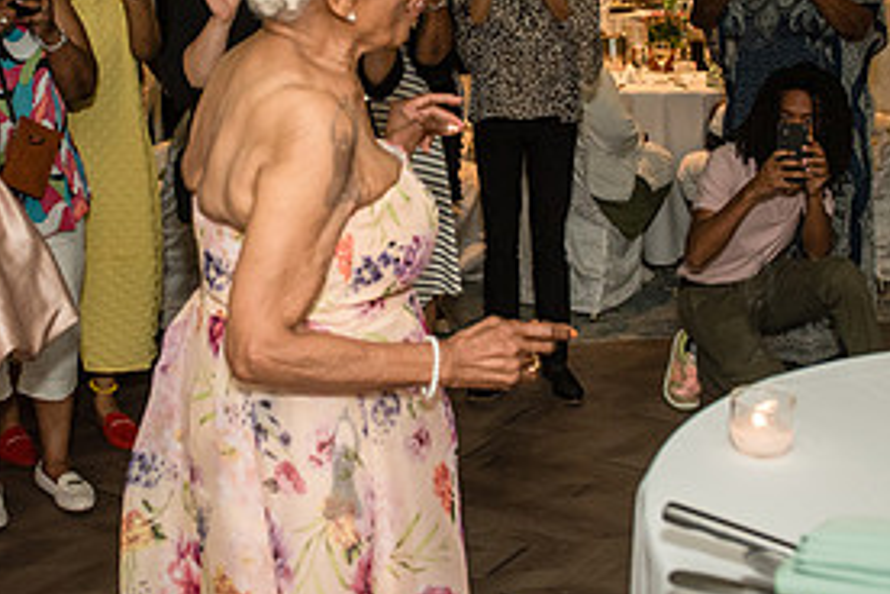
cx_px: 342
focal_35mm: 55
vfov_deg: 24.4
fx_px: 1360
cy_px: 150
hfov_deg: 36.1
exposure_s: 1/200
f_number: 3.5
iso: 1600
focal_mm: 26
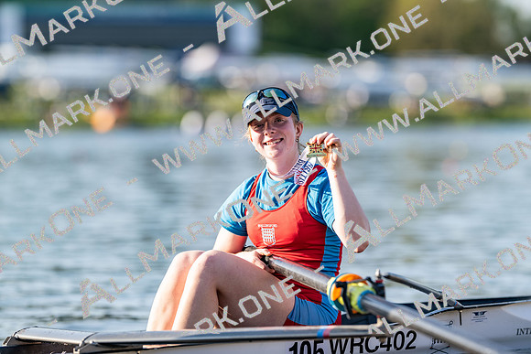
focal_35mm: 135
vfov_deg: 10.2
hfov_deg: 15.2
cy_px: 177
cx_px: 266
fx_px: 1992
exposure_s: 1/2000
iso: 64
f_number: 1.8
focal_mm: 135
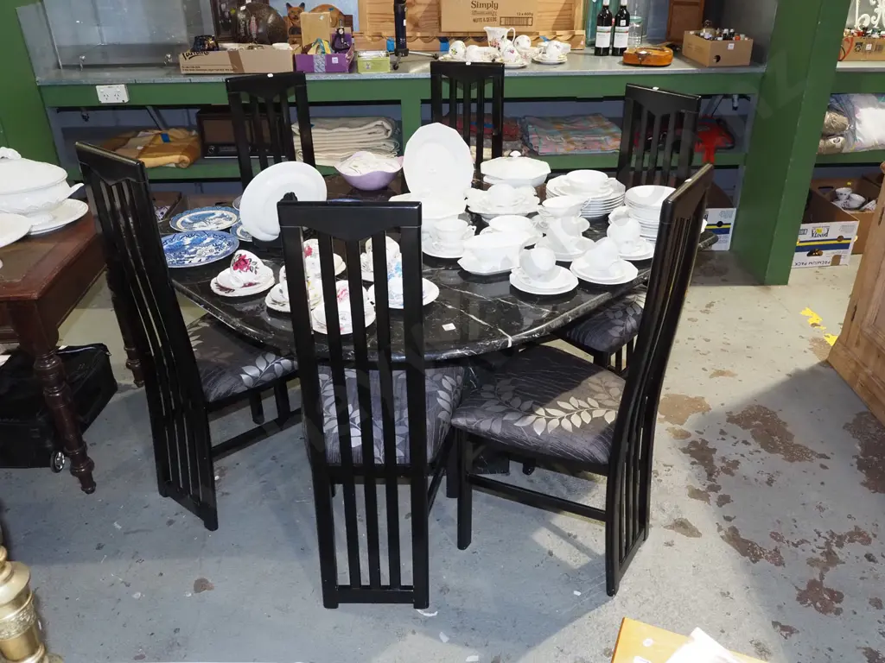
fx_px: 767
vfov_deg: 46.8
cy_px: 332
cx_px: 442
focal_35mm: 30
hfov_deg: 60.0
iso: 2000
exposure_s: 1/60
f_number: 5.6
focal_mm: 15
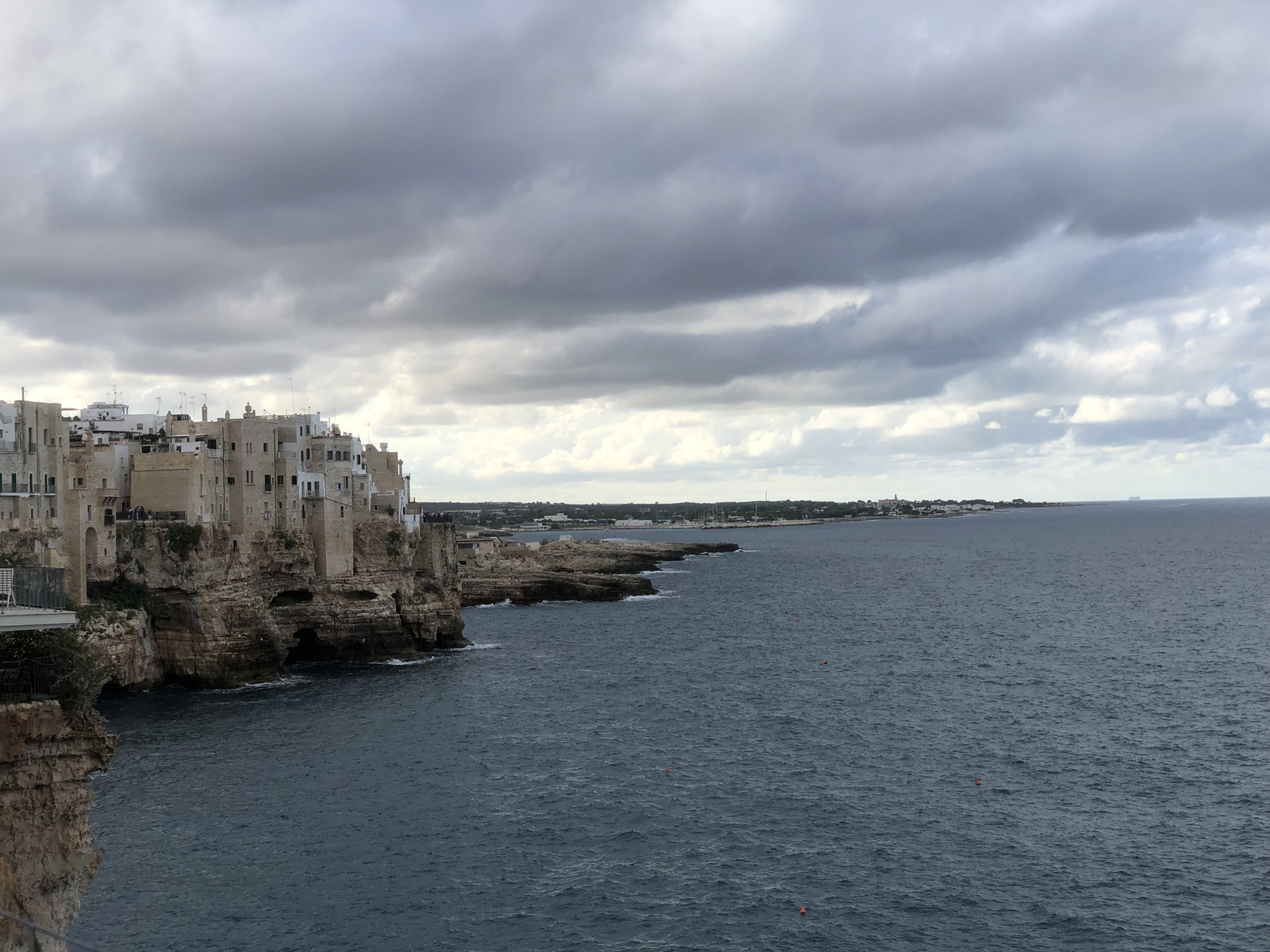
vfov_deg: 28.0
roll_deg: +2.6
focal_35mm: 52
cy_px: 476
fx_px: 1908
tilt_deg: +0.4
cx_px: 635
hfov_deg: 36.8
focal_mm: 6
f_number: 2.4
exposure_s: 1/714
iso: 16
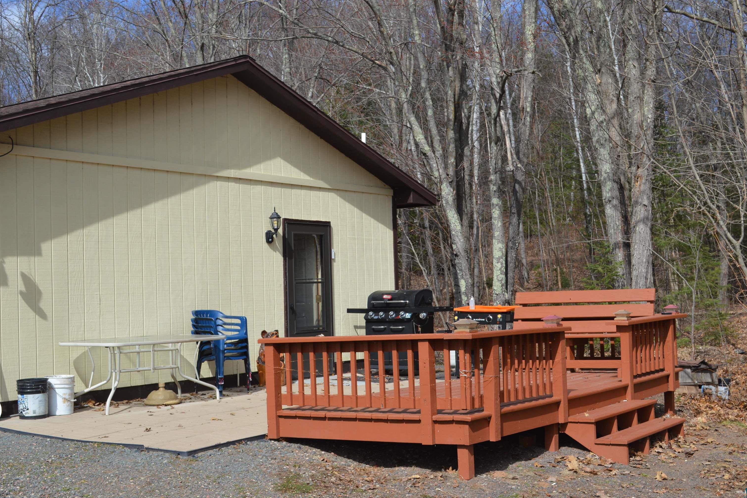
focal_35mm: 49
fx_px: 1017
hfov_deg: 40.3
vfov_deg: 27.5
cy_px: 247
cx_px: 373
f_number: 8
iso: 100
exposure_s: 1/250
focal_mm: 32
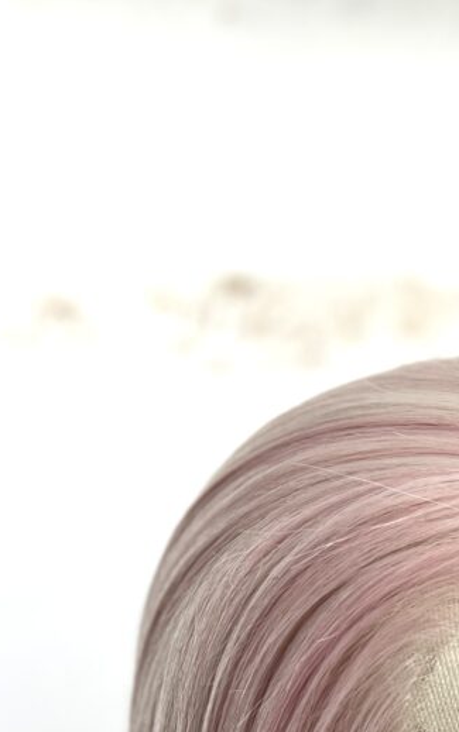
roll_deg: +3.6
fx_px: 1499
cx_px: 531
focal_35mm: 75
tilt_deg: -16.3
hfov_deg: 16.8
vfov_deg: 25.0
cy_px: 860
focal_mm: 5.7
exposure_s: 1/100
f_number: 1.5
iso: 32
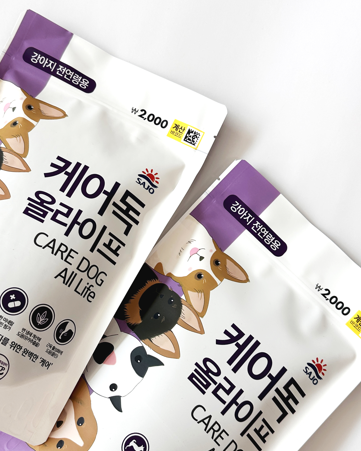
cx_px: 187
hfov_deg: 53.2
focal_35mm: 27
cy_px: 208
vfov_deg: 64.0
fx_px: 361
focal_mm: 6.86
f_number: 1.78
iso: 80
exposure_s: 1/292
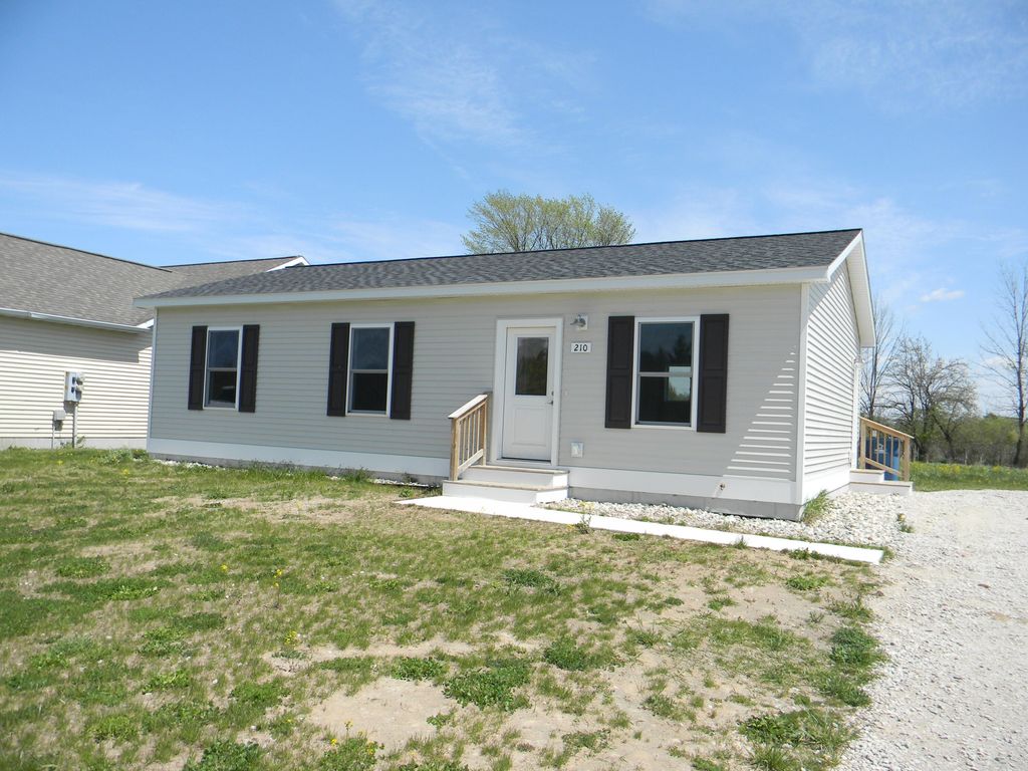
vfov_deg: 49.7
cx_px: 514
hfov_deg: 63.4
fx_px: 832
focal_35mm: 28
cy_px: 386
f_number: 7
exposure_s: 1/204
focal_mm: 5
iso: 80
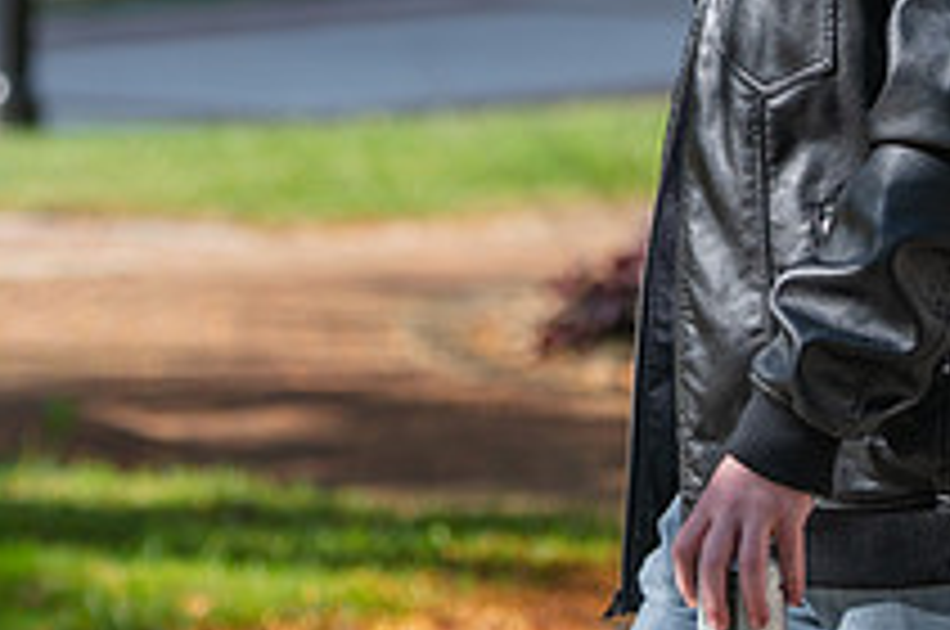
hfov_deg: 7.6
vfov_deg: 5.0
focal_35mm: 270
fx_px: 7114
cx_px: 351
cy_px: -178
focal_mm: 98
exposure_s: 1/500
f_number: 3.2
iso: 100
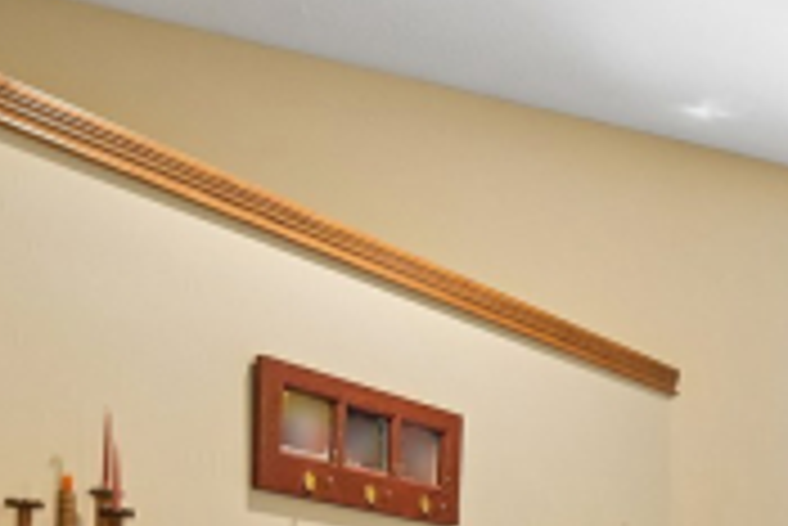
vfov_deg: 20.7
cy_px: 679
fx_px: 1314
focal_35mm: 60
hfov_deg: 24.4
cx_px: 1238
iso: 320
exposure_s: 1/15
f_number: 8
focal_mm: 14
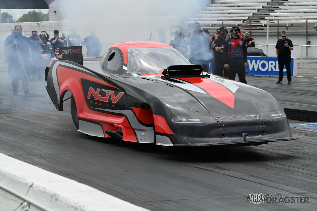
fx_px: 1100
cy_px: 106
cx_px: 158
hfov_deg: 16.4
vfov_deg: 10.9
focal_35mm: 125
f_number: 14
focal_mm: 125
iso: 320
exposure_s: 1/400
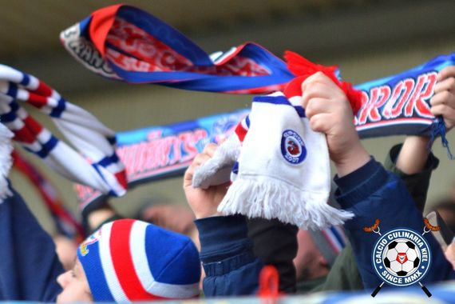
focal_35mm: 300
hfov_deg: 6.9
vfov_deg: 4.6
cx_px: 228
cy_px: 152
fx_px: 3791
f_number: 3.5
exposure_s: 1/800
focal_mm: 200
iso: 800
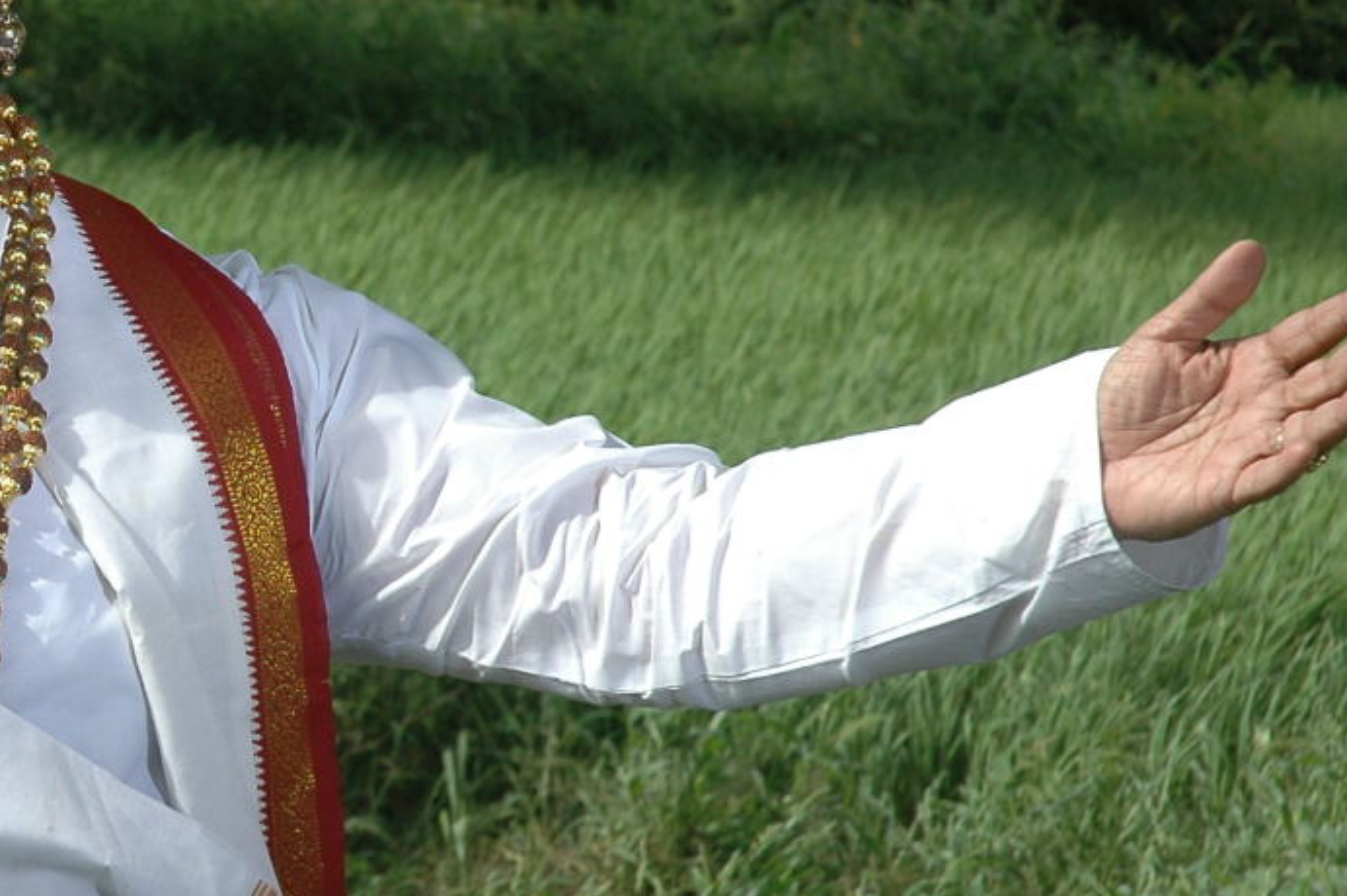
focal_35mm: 243
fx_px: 9087
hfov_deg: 8.4
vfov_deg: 5.6
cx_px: -99
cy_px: 429
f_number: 10
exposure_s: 1/250
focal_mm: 70
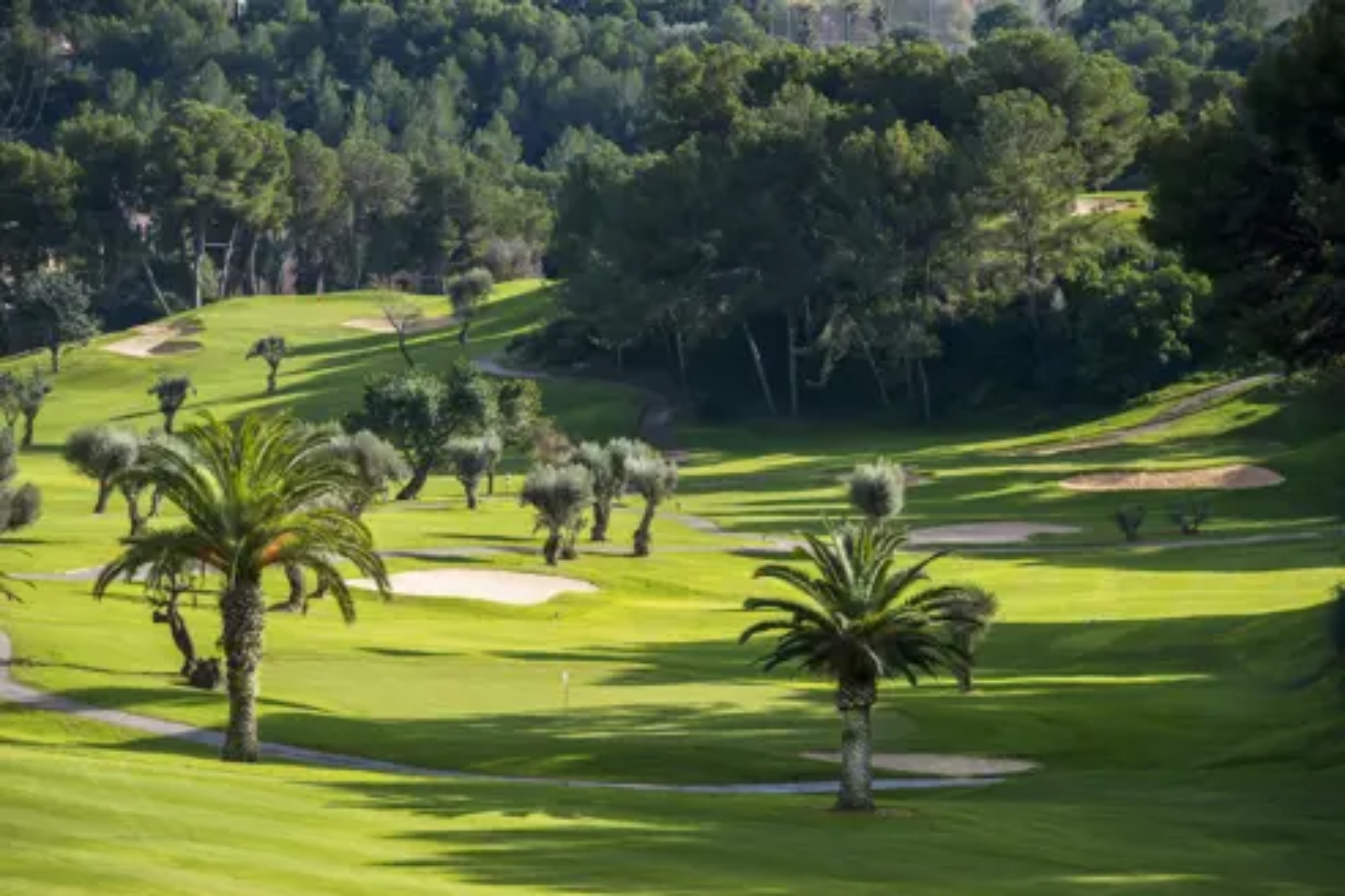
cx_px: 672
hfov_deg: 11.4
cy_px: 448
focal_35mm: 180
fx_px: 6724
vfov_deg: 7.6
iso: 100
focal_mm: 180
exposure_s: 1/250
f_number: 5.6
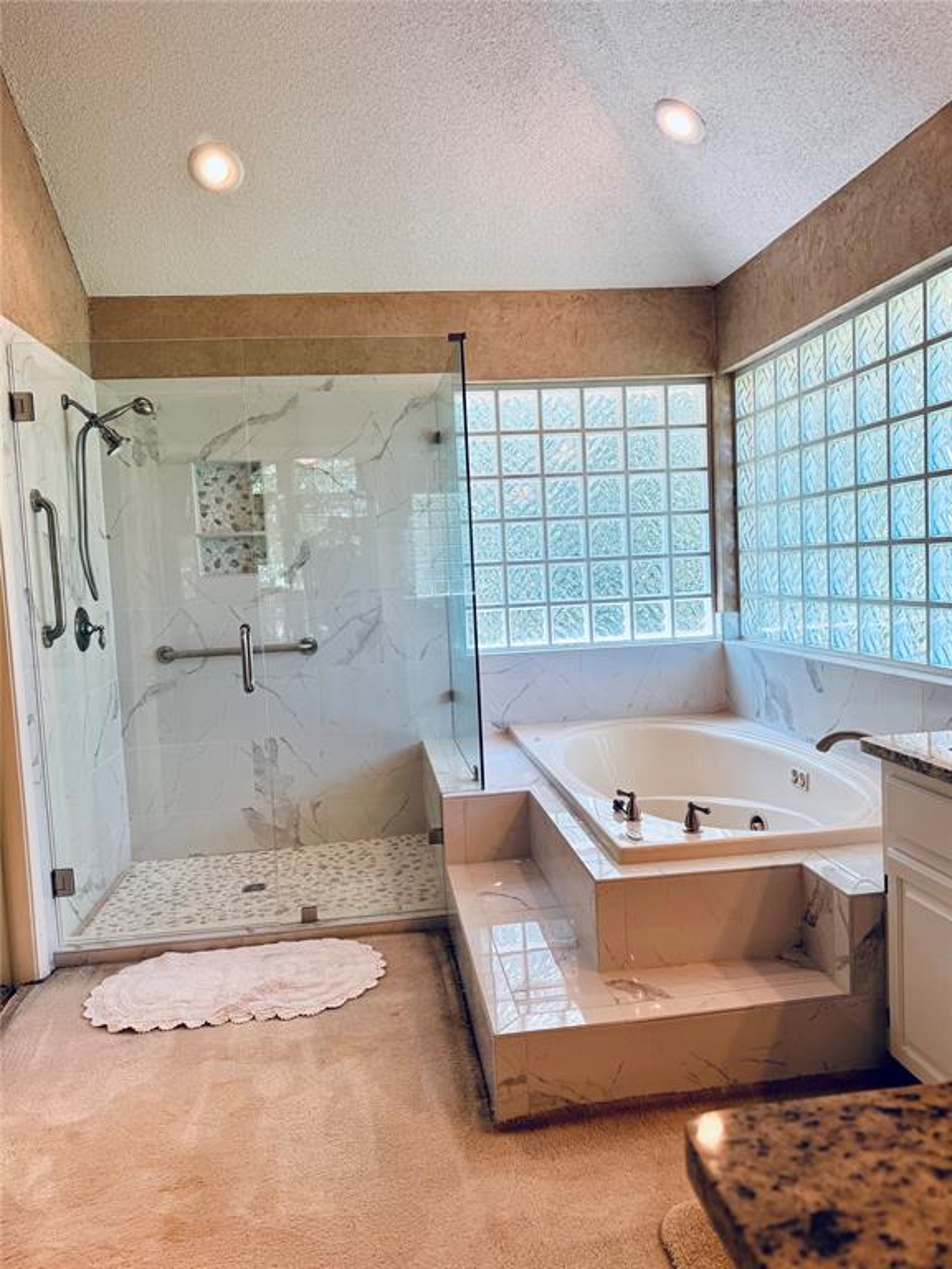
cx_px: 476
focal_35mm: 24
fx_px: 880
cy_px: 634
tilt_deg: -3.7
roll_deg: +2.1
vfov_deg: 71.6
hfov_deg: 56.8
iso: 100
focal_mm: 6.76
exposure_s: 1/120
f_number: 1.78
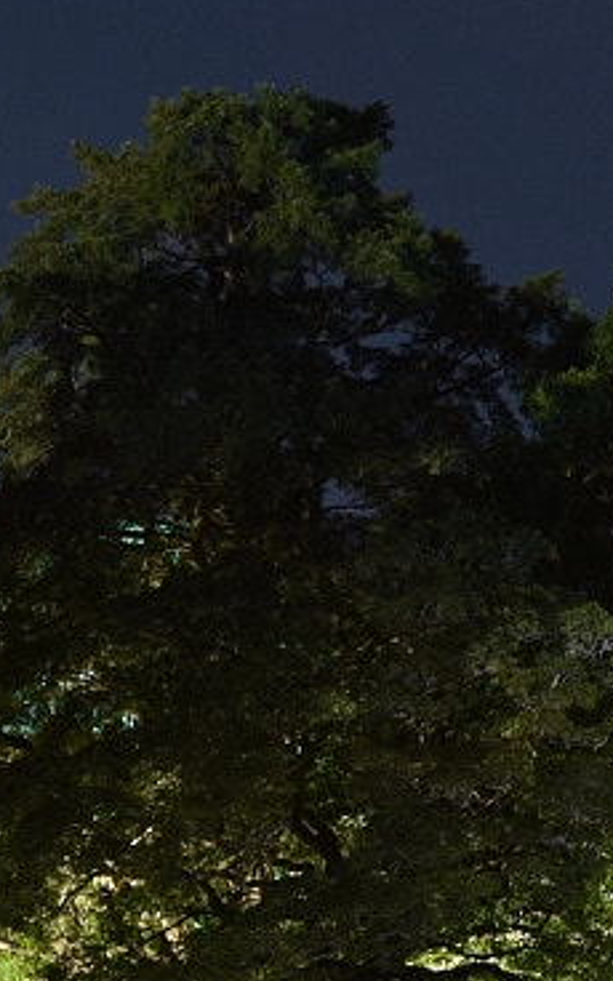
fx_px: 9762
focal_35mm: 365
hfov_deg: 3.5
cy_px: 1324
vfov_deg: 5.7
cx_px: -1183
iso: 100
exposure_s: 15
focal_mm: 55
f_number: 5.6
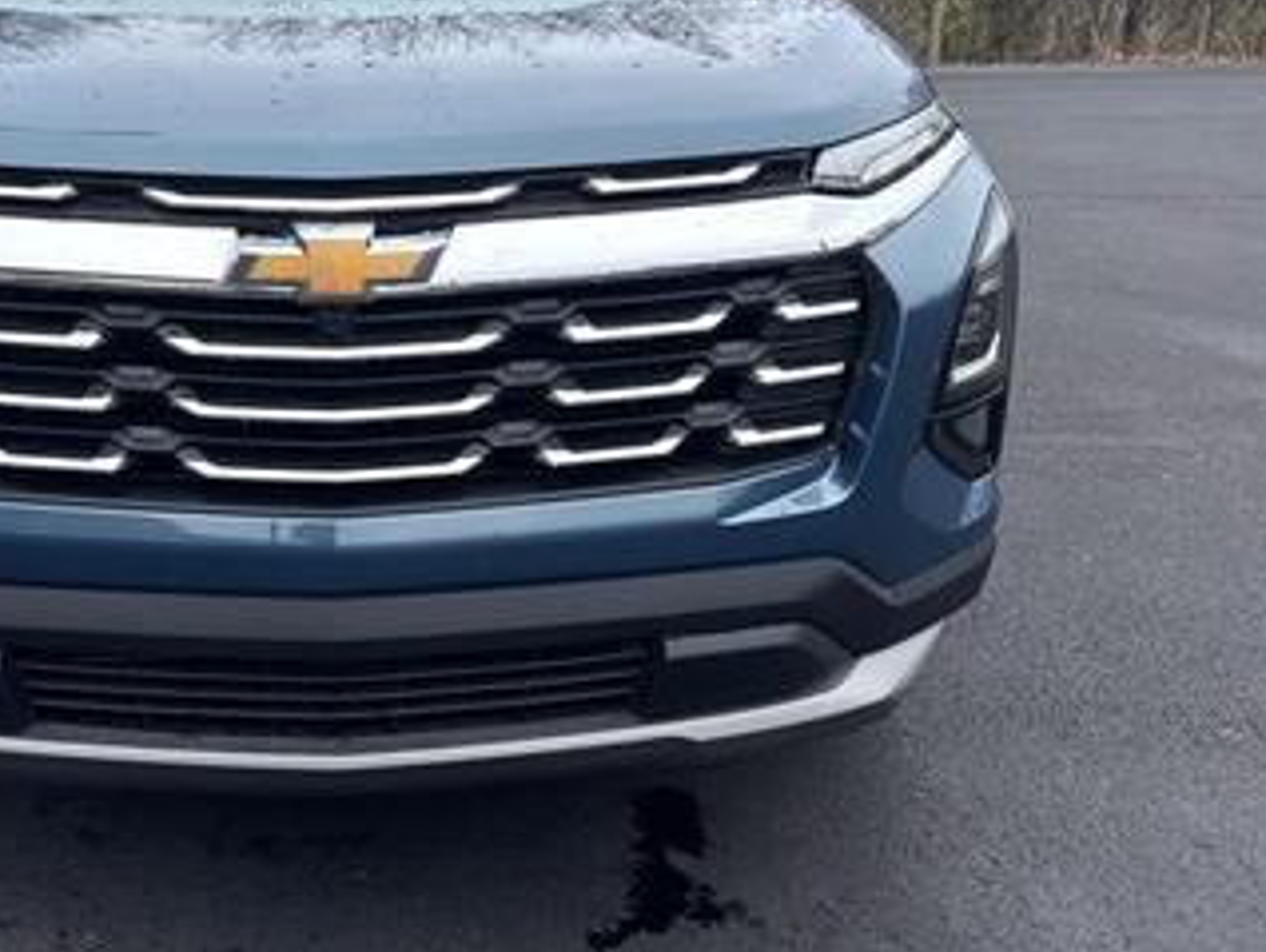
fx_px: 1391
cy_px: 279
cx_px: 318
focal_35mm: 38
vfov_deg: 37.1
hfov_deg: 47.2
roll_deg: -0.1
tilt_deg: -13.5
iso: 80
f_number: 1.78
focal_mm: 6.76
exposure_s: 1/1618
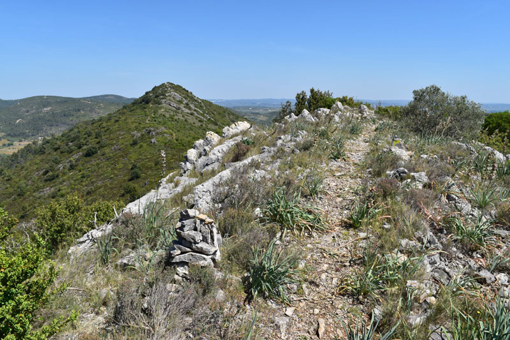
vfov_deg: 47.9
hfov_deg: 67.4
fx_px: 382
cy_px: 170
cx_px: 255
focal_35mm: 27
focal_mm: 18
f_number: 13
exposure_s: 1/400
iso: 400
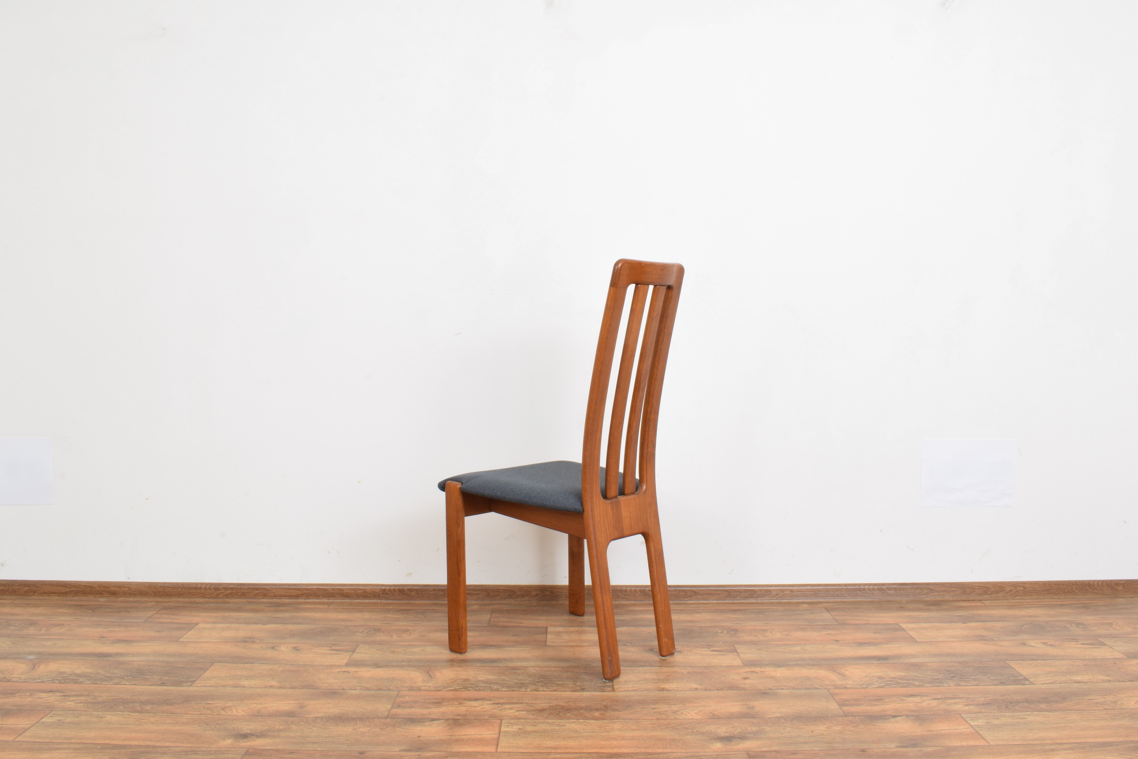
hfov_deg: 61.9
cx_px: 569
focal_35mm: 30
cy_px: 380
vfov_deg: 43.6
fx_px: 948
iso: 100
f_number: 25
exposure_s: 4
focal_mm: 20
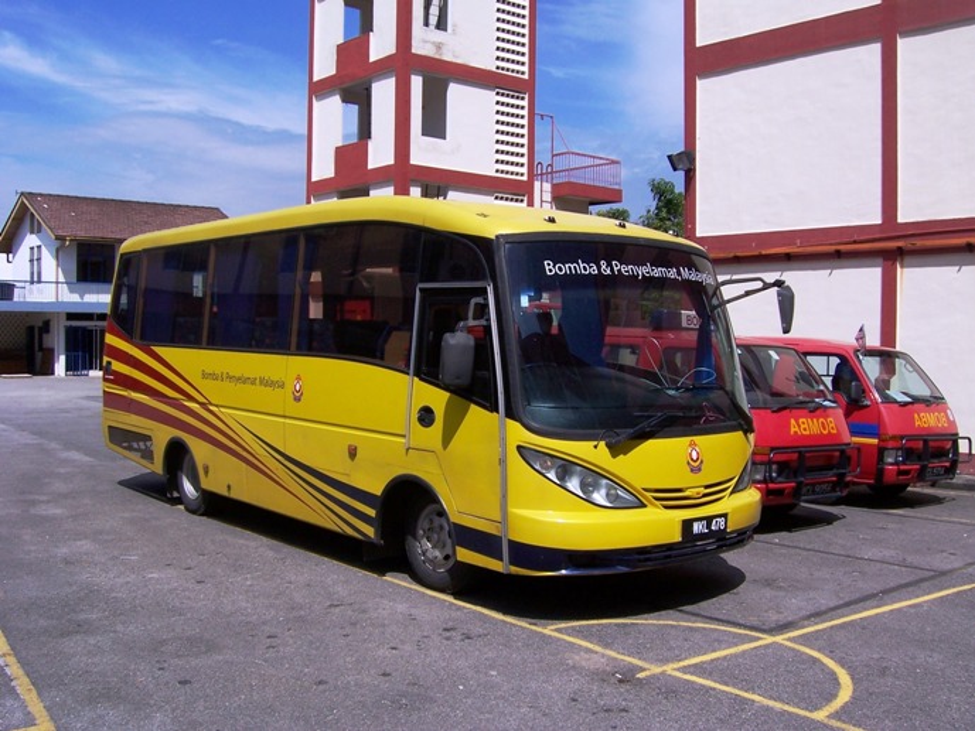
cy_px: 366
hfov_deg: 51.3
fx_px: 1014
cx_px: 488
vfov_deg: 39.7
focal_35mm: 36
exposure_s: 1/1000
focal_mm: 6
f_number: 4.8
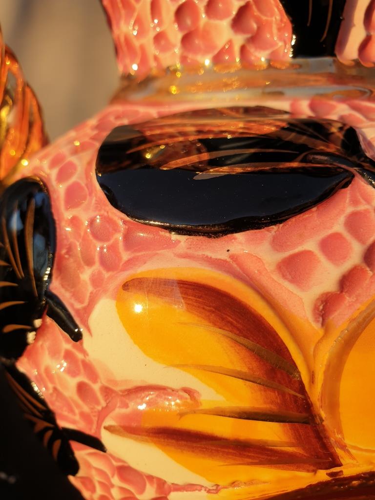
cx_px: 188
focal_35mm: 26
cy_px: 250
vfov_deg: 67.3
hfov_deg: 53.1
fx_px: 376
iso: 50
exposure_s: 1/503
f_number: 2.4
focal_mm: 4.3
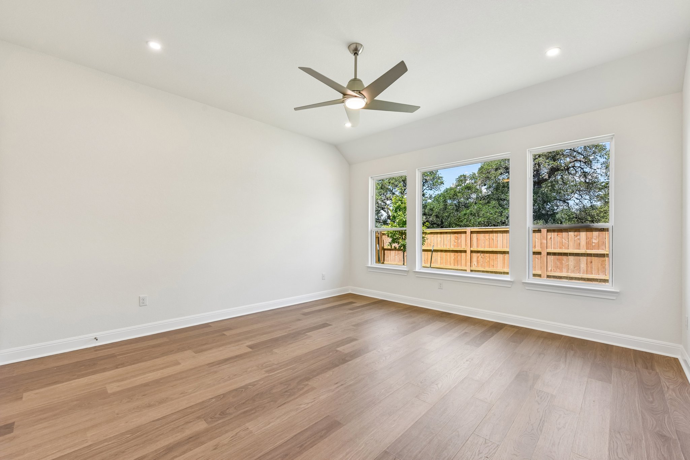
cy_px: 230
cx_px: 345
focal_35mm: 15
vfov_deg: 77.3
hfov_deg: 100.4
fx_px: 287
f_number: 8
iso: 100
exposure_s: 1/30
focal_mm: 15
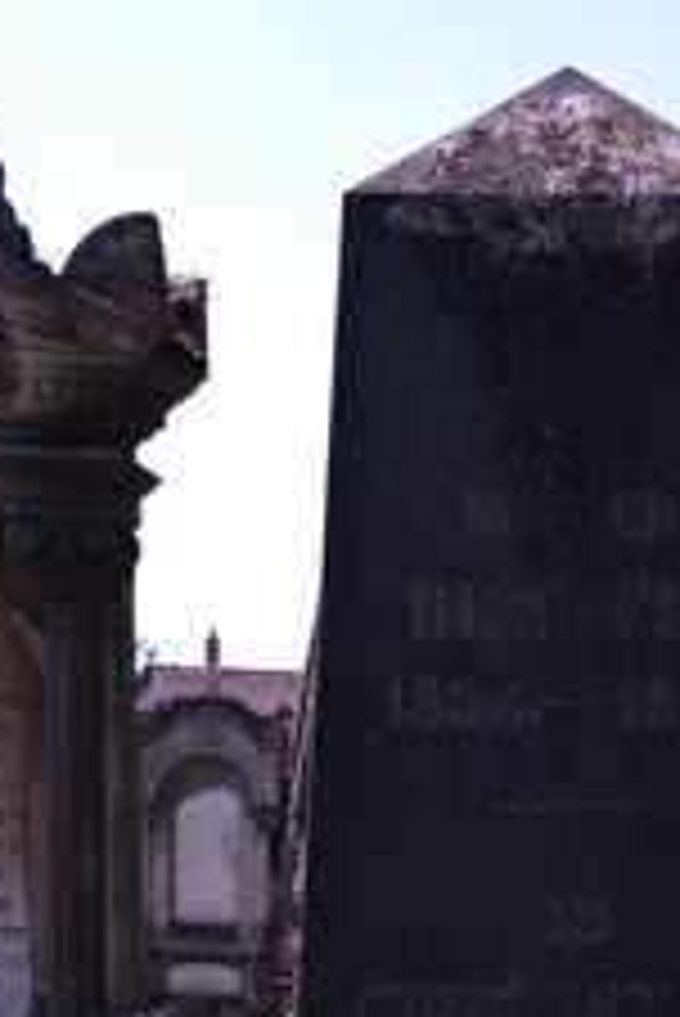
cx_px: 581
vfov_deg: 23.6
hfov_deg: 17.5
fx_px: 2178
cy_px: 1269
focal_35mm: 77
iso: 80
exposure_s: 1/160
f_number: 5
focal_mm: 19.6
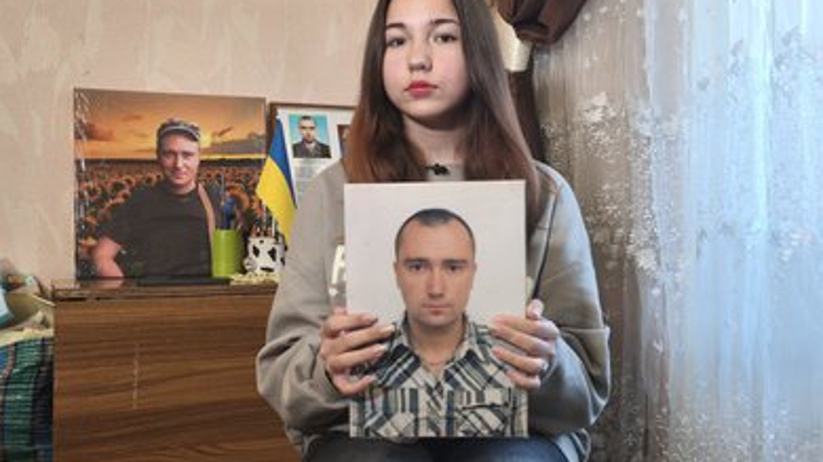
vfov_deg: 31.1
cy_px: 222
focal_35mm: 38
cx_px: 403
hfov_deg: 52.8
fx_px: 829
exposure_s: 1/50
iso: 250
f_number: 1.7
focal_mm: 5.35
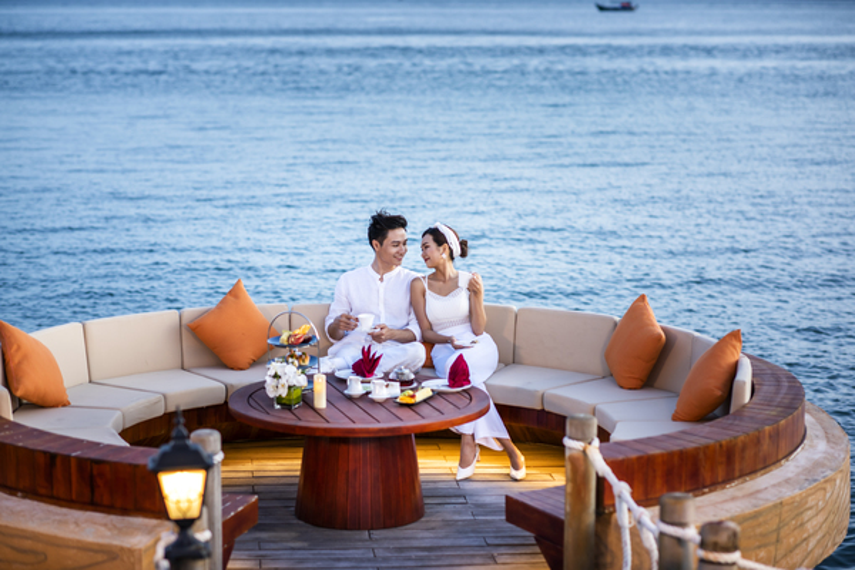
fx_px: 2019
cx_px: 428
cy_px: 285
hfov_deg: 23.9
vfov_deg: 16.1
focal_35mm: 85
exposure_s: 1/200
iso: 200
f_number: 2.5
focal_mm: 85
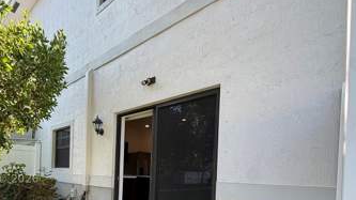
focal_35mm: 22
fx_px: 208
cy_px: 179
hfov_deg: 79.9
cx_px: 137
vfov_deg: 46.6
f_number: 2.2
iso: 50
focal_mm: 2.22
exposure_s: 1/177
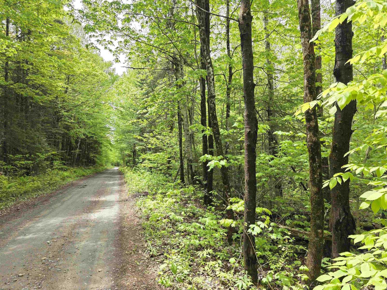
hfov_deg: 73.9
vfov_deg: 58.9
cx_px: 194
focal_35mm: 23
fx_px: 257
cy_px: 145
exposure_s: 1/359
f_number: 1.7
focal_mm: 6.3
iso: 40
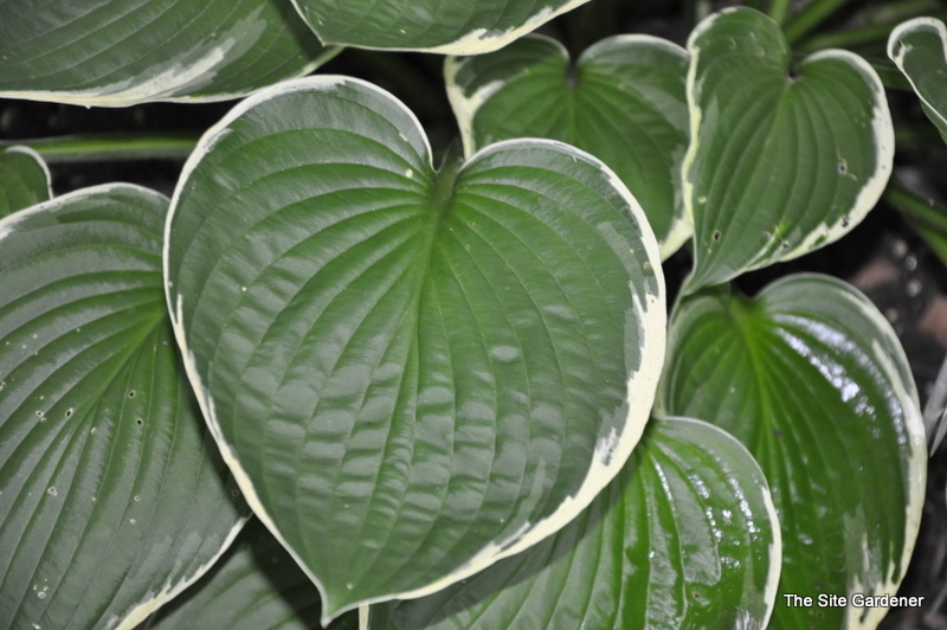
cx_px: 474
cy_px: 315
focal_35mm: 158
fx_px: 4140
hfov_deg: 13.1
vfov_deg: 8.7
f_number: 5.6
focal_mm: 105
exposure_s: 1/60
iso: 800
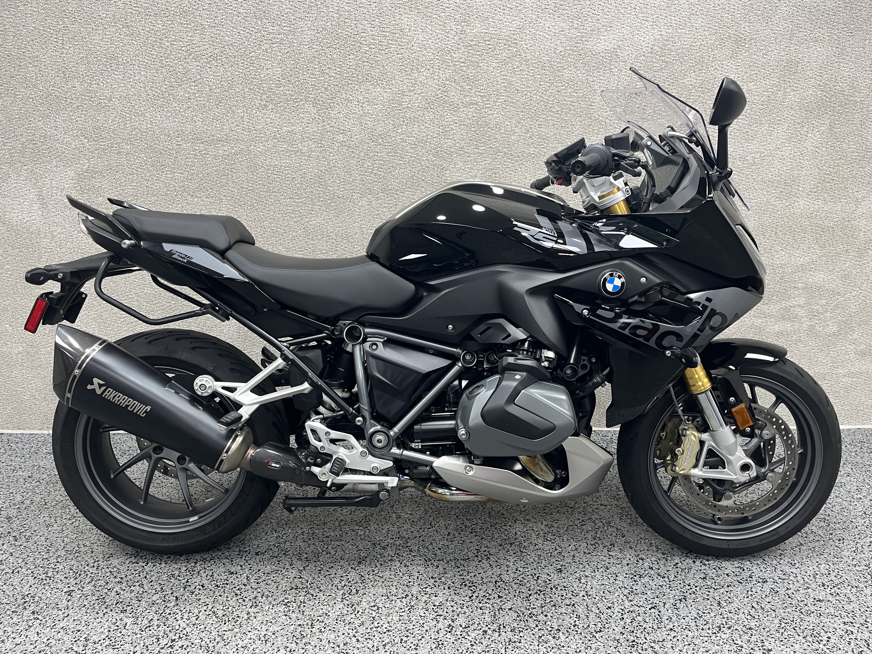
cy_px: 327
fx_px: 655
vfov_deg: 53.1
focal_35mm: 26
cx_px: 436
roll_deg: -0.2
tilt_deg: -18.1
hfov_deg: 67.3
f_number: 1.6
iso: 80
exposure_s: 1/60
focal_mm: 5.1
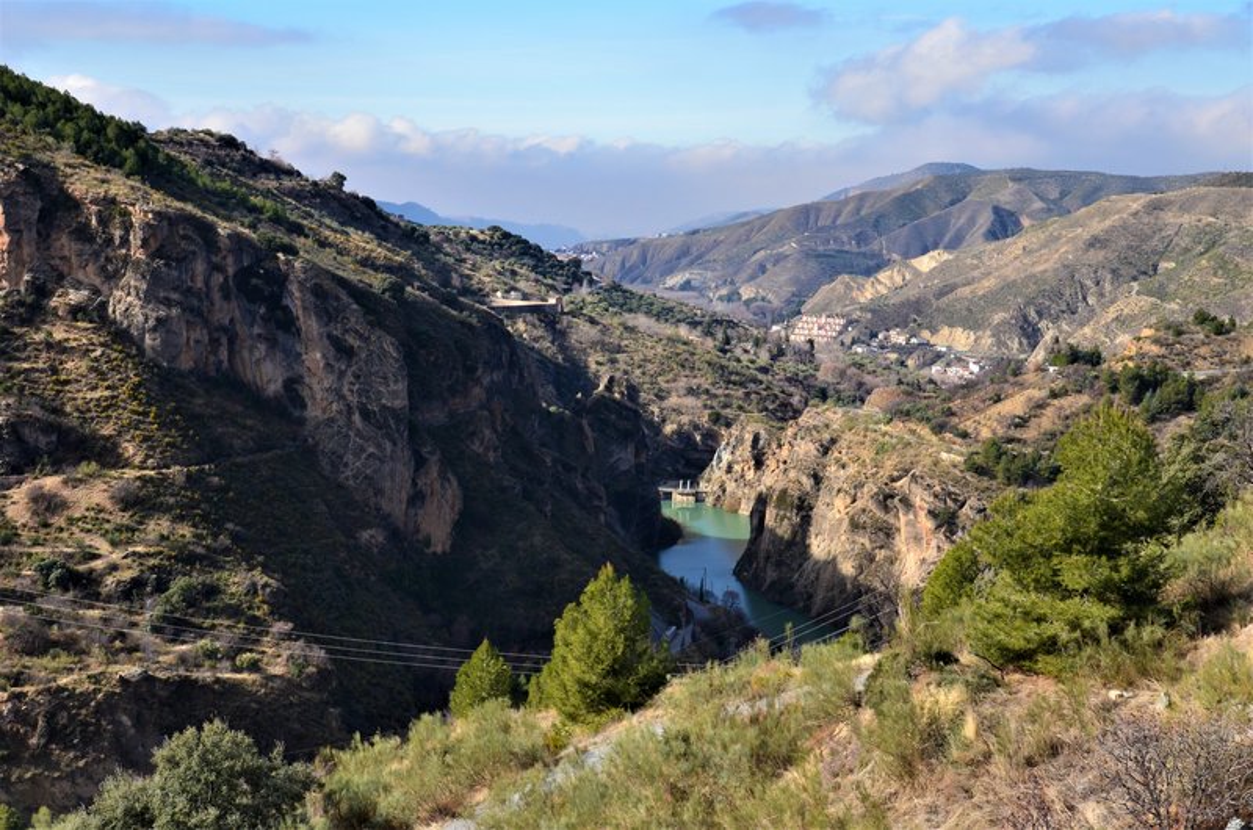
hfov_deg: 35.1
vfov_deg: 23.7
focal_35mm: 57
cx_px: 626
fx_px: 1980
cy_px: 415
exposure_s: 1/500
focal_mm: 38
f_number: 11
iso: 400
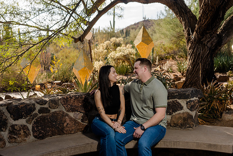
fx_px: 285
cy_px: 78
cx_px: 116
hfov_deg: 44.5
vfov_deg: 30.5
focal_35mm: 44
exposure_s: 1/250
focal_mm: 44
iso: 50
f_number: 4
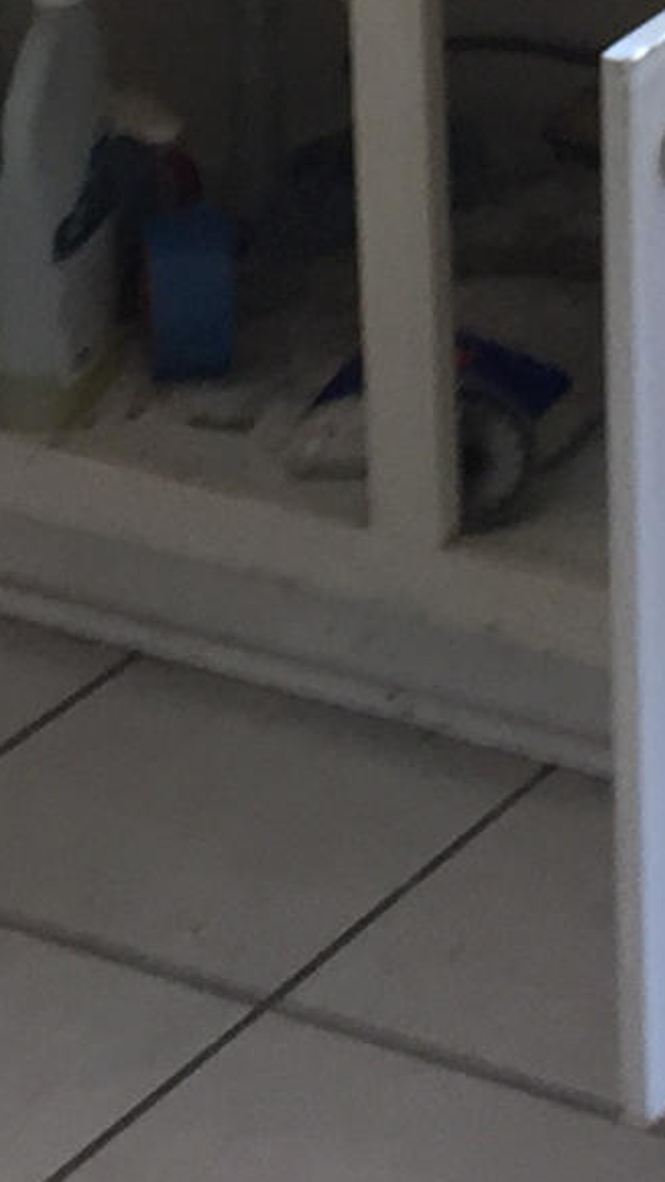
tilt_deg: -7.8
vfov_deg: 12.0
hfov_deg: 7.4
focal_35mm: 163
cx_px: 734
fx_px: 5107
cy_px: -1013
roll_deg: +1.2
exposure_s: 1/30
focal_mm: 4.15
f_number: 2.2
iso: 64
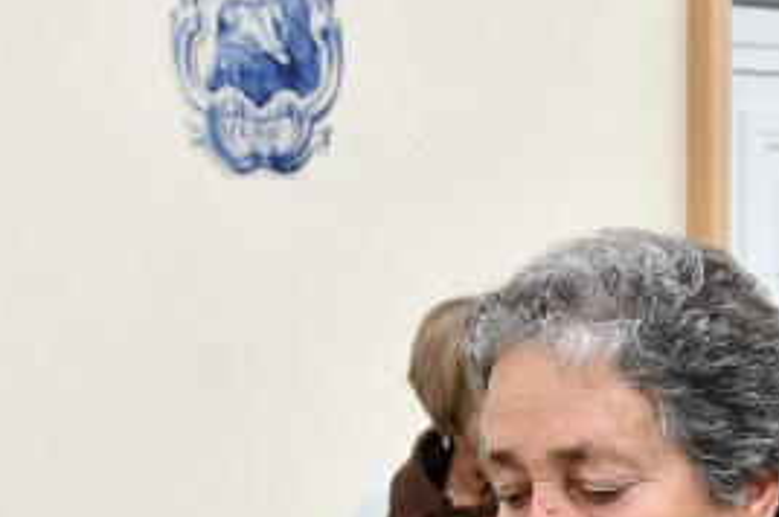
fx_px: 5533
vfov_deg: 5.3
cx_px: 1198
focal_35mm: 256
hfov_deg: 7.9
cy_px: 799
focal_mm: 45
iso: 200
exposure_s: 1/250
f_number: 7.1
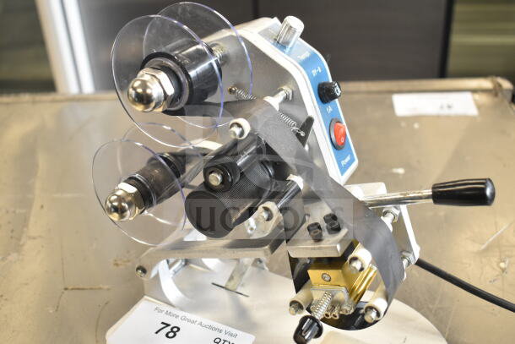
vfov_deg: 30.9
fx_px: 622
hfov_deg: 45.0
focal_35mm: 44
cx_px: 258
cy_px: 172
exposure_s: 1/60
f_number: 4.2
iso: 1600
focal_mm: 29
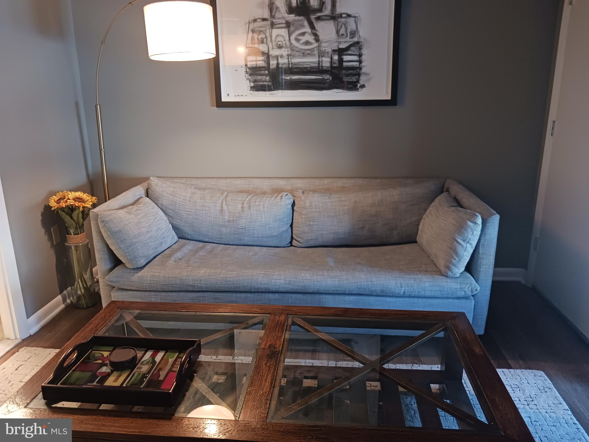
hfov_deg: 65.3
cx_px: 294
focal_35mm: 27
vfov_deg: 51.4
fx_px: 459
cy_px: 221
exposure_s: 1/24
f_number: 1.8
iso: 400
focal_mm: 4
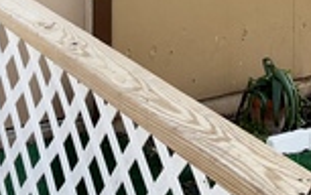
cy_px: -191
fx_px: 976
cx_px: 313
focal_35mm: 115
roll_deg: -0.6
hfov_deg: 17.7
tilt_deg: -3.7
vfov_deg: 10.5
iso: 64
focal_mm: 5.96
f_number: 1.6
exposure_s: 1/478
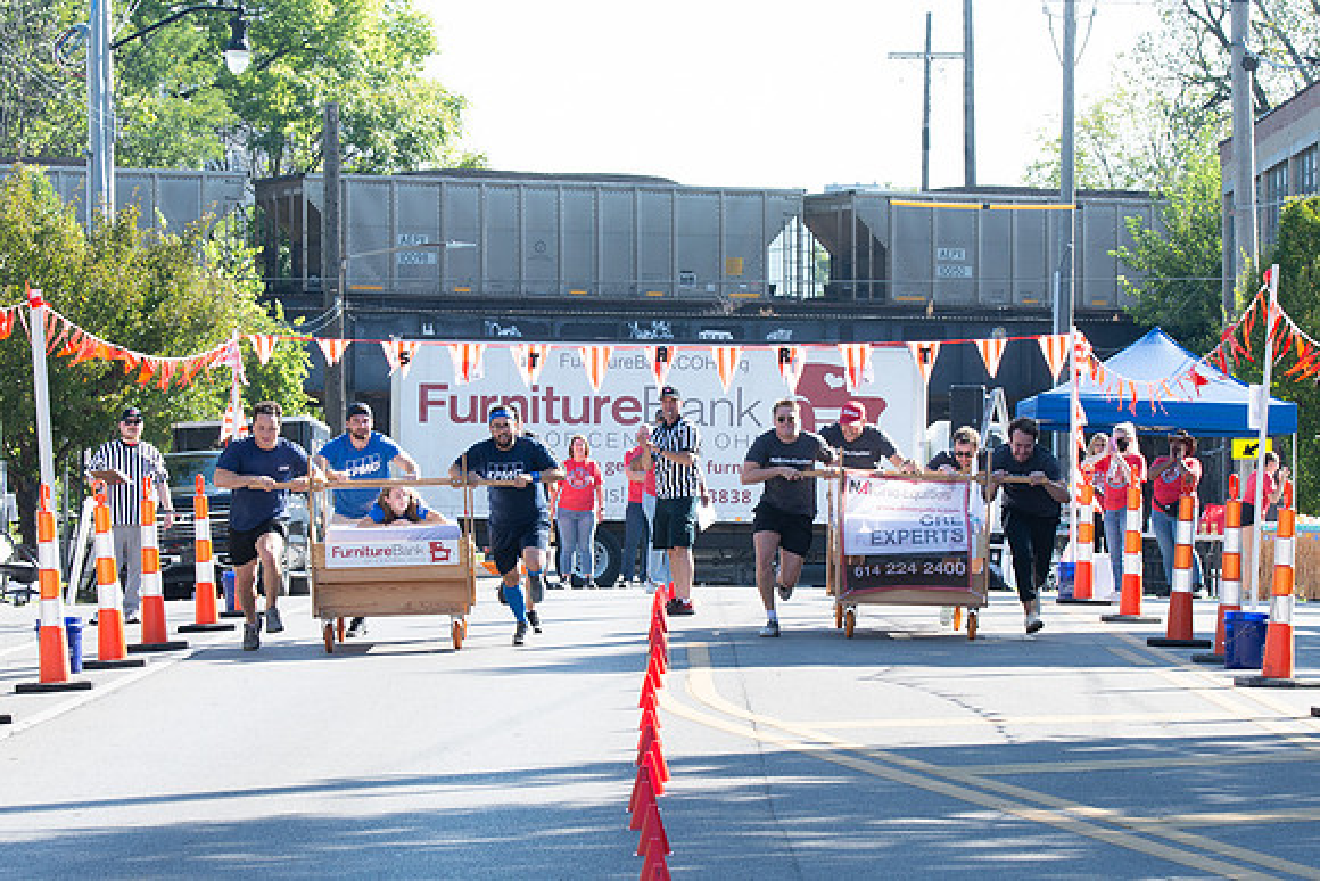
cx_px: 677
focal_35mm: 161
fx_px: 5907
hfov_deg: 12.8
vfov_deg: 8.5
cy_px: 489
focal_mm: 90
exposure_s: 1/250
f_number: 7.1
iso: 200
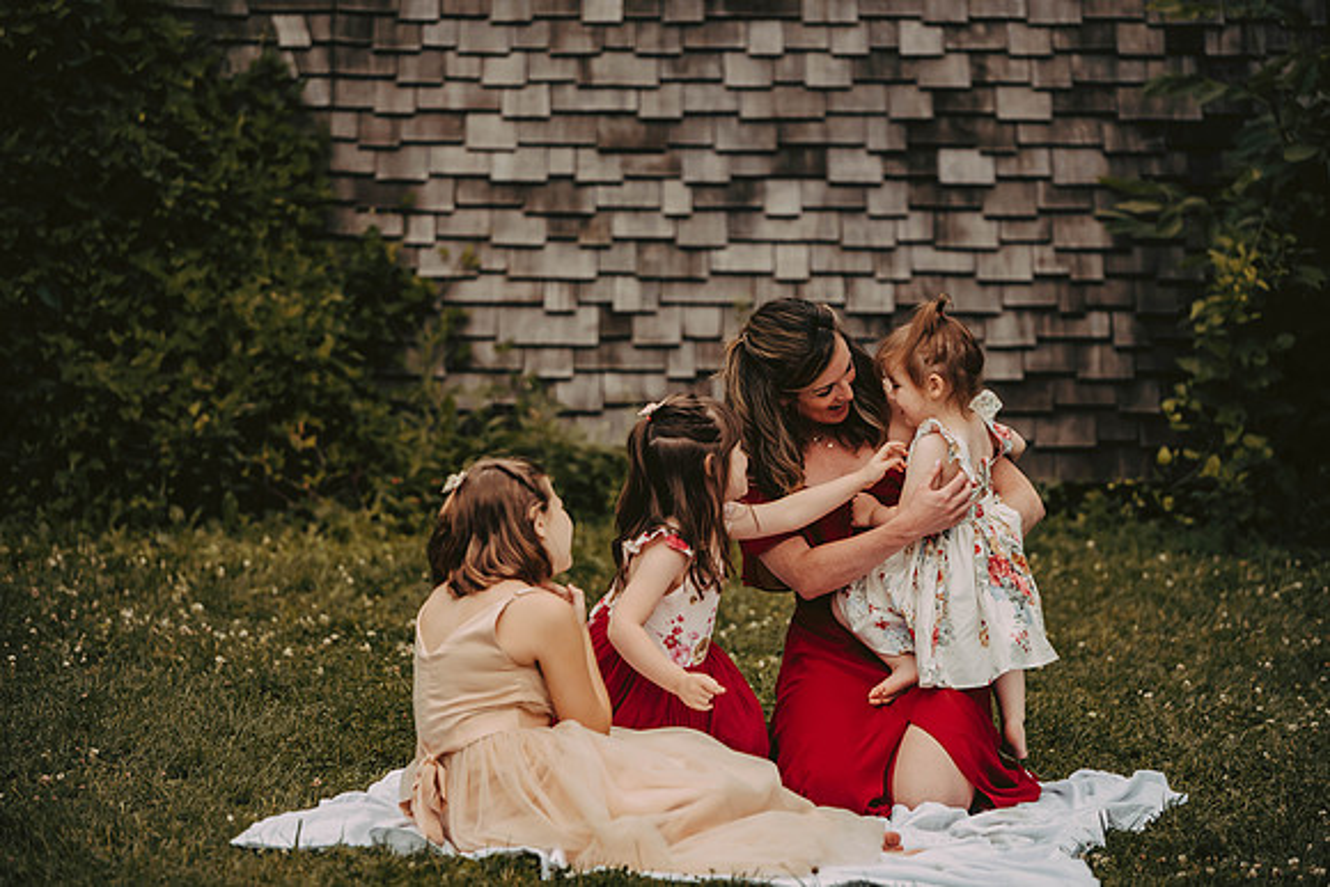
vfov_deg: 10.2
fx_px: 4988
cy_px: 444
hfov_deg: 15.2
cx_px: 665
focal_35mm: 135
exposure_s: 1/4000
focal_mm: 135
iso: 640
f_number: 2.8
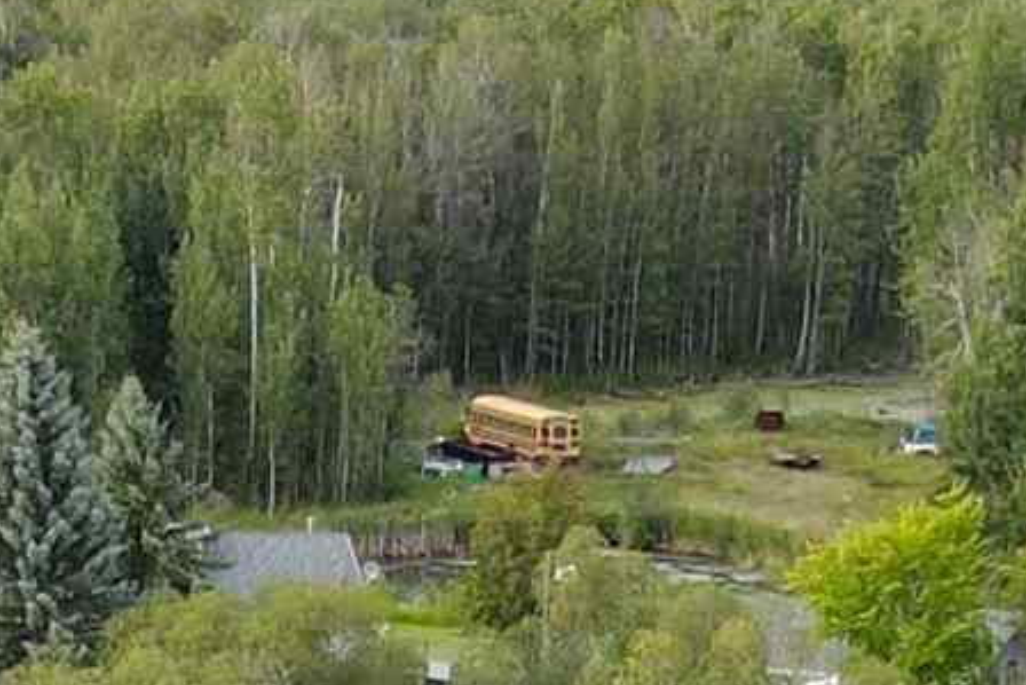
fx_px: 4875
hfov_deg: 12.0
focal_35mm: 171
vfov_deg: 6.8
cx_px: 348
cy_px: 2426
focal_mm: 4.5
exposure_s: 1/15
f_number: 2.8
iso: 130
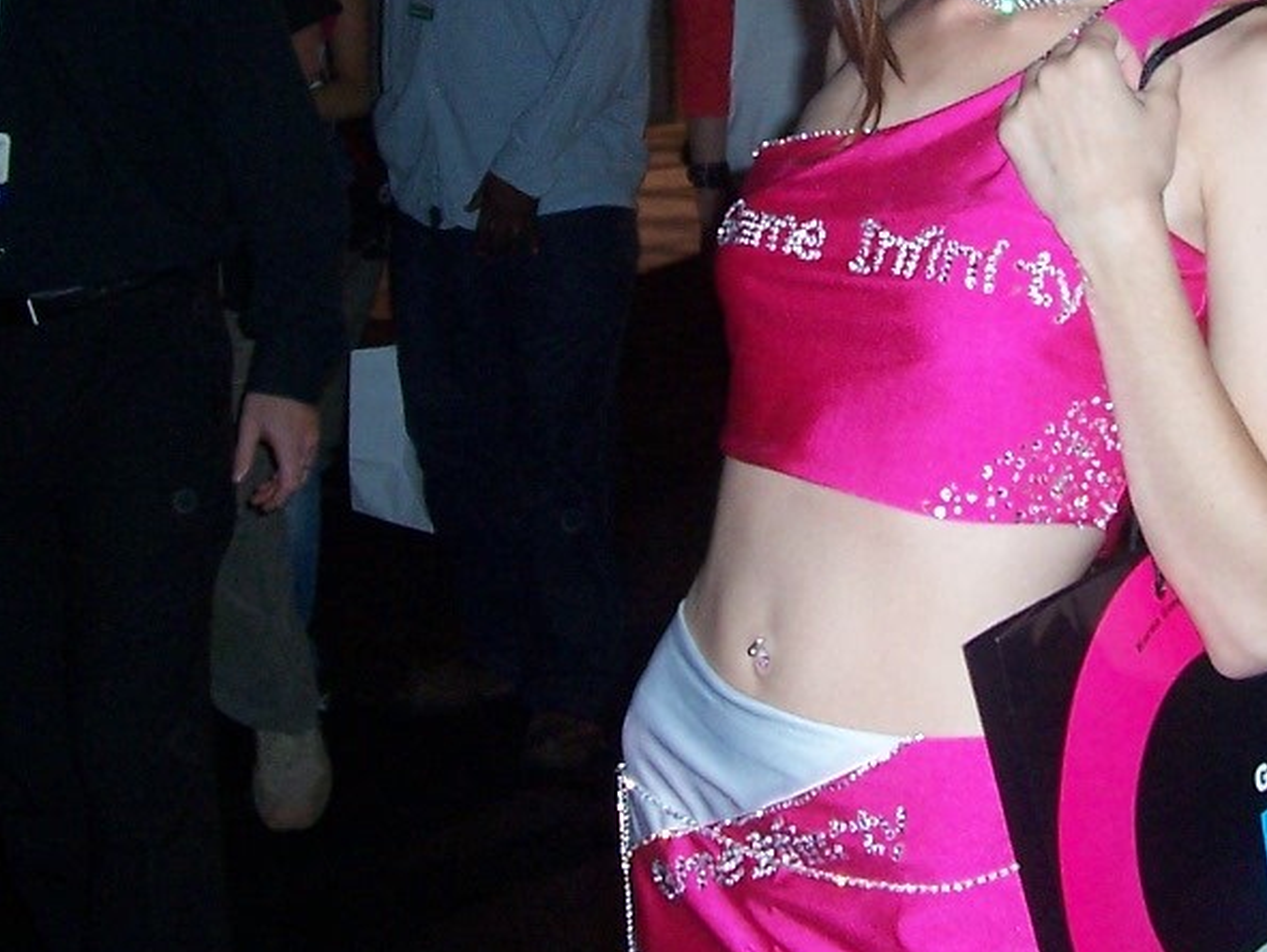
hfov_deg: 22.6
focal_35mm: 86
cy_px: -86
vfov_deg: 16.7
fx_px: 3150
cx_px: 881
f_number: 2.7
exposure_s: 1/60
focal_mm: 5.6
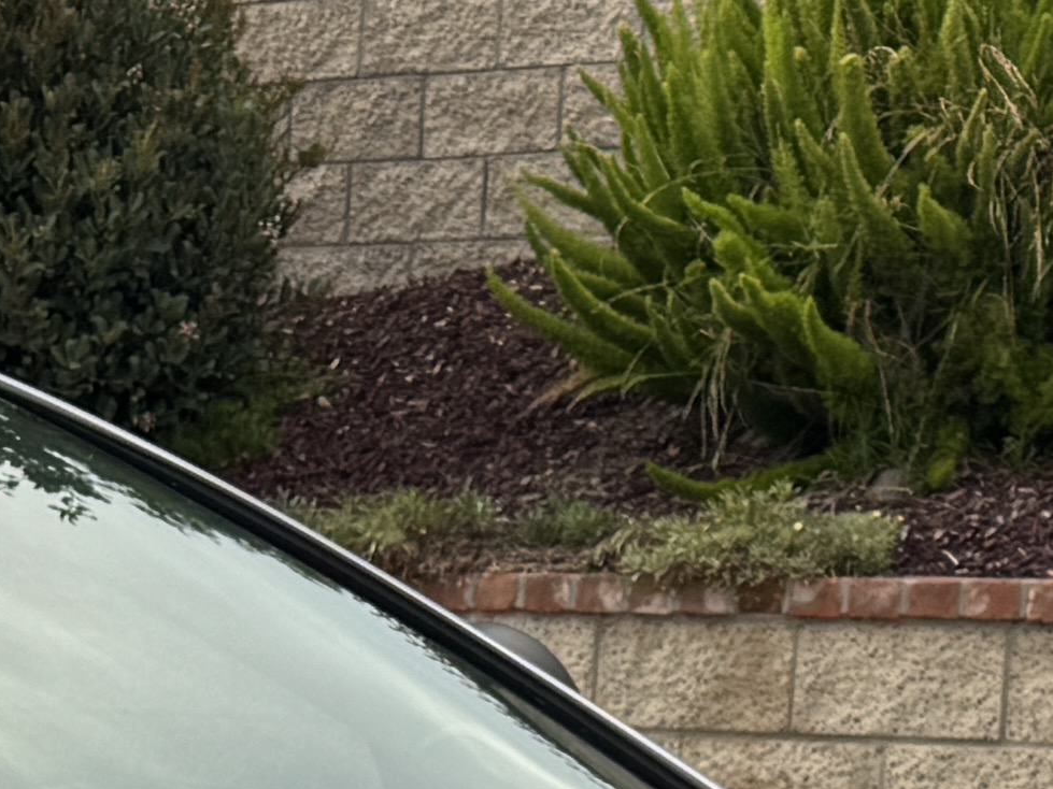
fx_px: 4258
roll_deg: -0.7
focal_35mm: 140
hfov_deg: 13.5
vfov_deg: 9.8
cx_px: -358
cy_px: 1580
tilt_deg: -15.3
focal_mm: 6.76
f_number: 1.78
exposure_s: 1/488
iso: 80
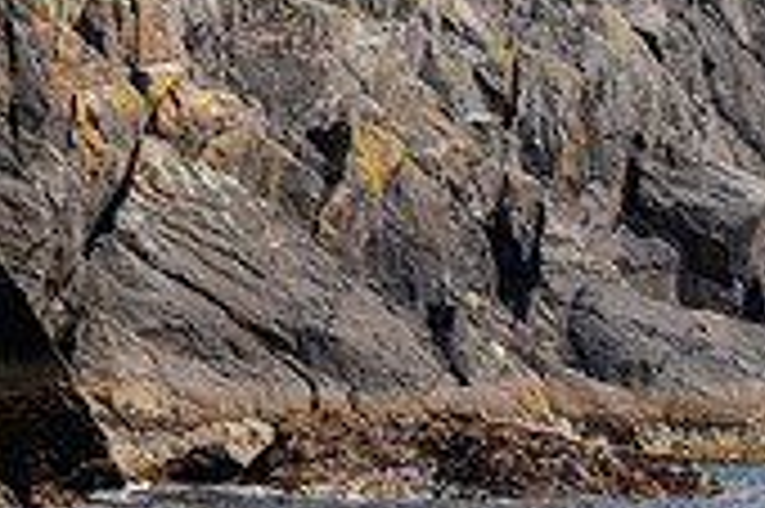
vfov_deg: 9.8
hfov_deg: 14.3
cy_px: 86
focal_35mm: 139
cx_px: 921
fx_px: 2951
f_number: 8
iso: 320
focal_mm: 38
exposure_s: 1/800
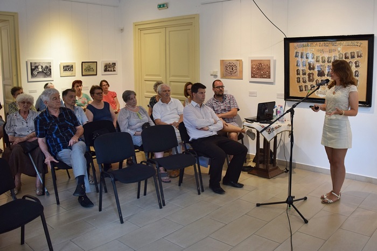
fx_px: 283
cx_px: 188
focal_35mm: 27
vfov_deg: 47.9
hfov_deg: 67.4
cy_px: 126
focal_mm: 18
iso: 400
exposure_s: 1/60
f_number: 4
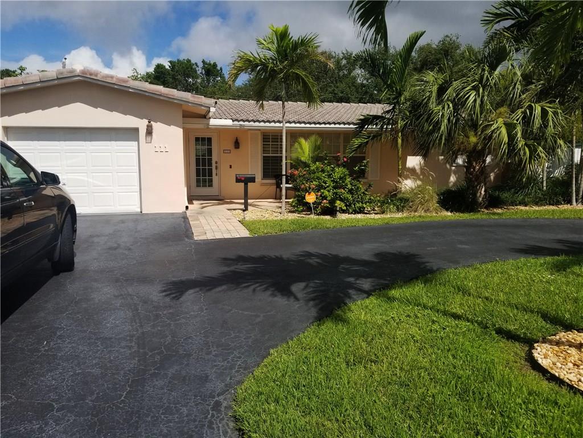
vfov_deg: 53.1
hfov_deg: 67.3
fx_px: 438
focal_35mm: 26
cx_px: 292
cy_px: 219
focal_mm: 4.25
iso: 50
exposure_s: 1/4368
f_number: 1.7
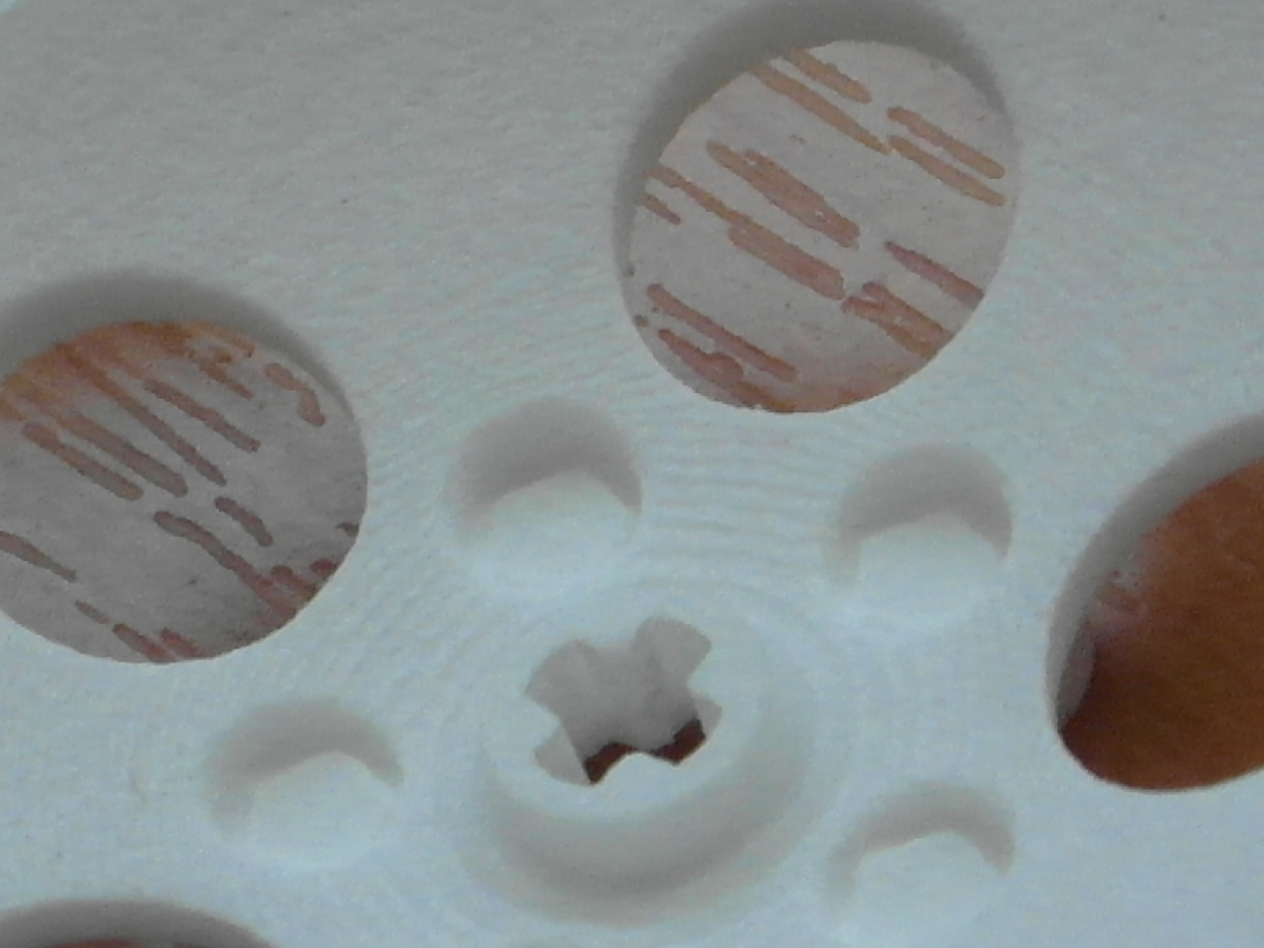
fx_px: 9459
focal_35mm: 259
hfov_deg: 7.6
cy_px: 183
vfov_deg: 5.7
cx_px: 223
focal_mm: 9.2
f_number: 3.4
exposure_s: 1/45
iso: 400
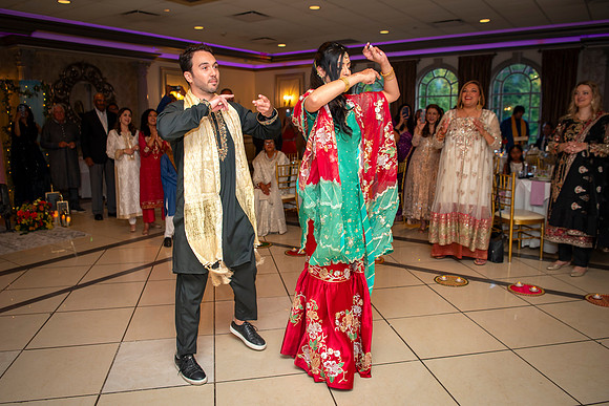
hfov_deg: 64.3
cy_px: 201
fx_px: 485
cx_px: 304
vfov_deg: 45.5
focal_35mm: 29
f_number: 2.8
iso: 400
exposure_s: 1/160
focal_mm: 26
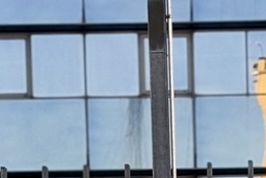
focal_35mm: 312
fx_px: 2307
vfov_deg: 4.2
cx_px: 331
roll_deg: +1.4
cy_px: 581
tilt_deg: -2.8
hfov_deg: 6.6
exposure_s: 1/272
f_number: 1.78
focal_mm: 6.76
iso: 64
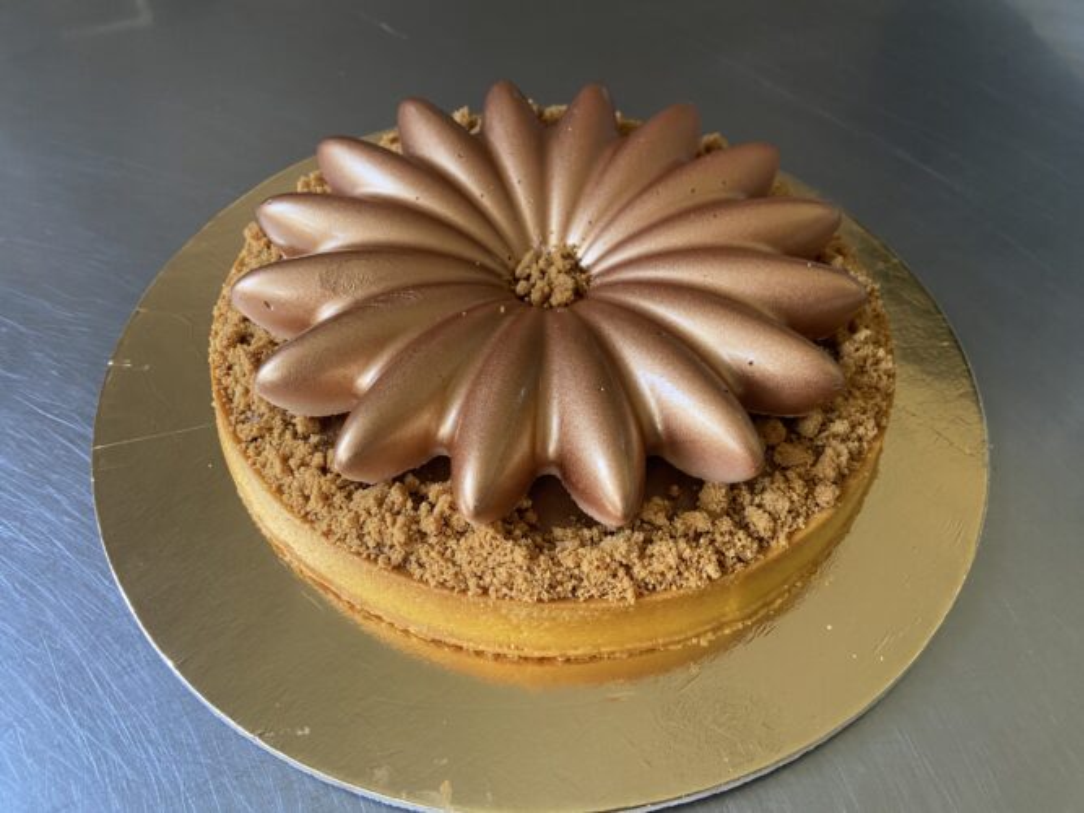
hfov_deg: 67.3
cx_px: 542
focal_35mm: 26
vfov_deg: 53.0
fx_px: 814
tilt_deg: -52.8
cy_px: 406
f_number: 1.8
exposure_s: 1/60
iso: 160
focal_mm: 4.25
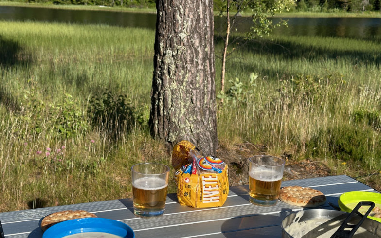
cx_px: 190
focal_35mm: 52
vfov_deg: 24.8
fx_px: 540
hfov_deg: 38.9
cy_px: 143
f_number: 1.8
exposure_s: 1/3597
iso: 64
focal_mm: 6.9
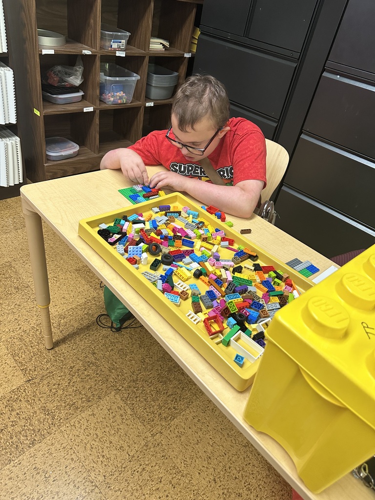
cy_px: 250
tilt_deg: -35.3
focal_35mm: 24
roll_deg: -12.3
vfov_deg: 71.6
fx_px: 347
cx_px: 188
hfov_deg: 56.8
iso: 400
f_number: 1.78
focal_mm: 6.86
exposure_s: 1/60
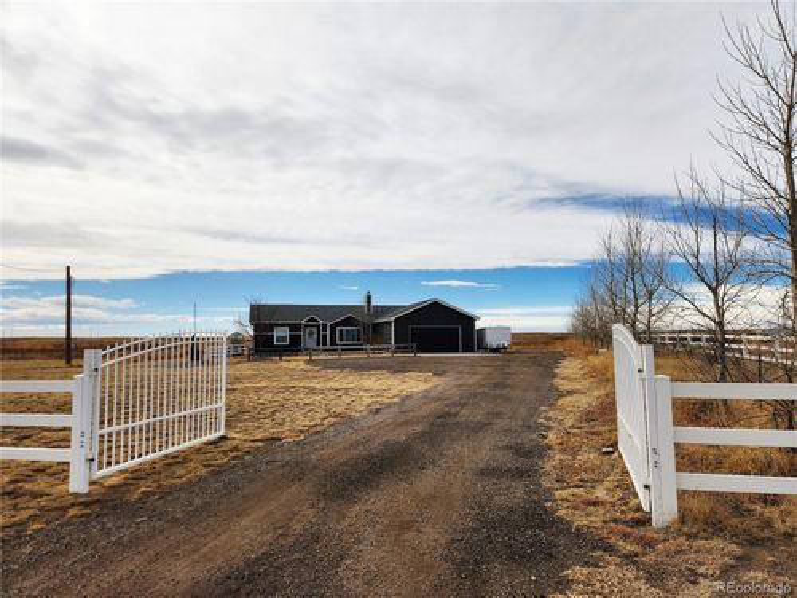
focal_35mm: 23
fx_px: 530
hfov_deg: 73.9
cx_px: 398
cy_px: 299
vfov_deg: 58.9
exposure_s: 1/5000
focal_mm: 5.4
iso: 20
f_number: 1.8
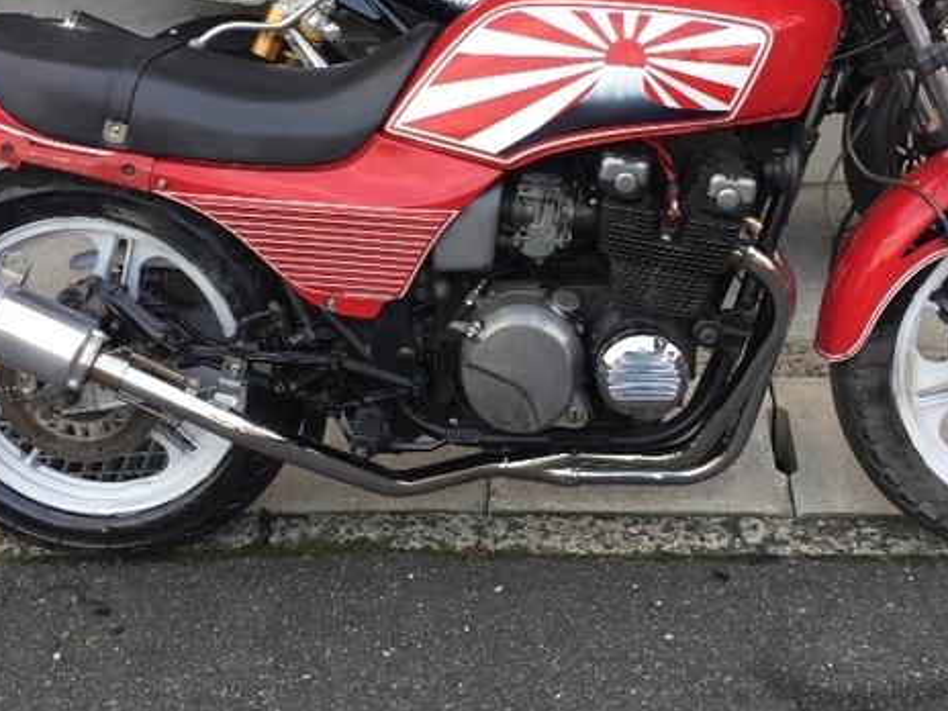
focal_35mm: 50
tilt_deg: -23.5
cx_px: 494
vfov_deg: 28.8
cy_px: 198
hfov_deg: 38.2
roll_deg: +1.1
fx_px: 1369
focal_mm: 4.15
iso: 32
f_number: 2.2
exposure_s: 1/60
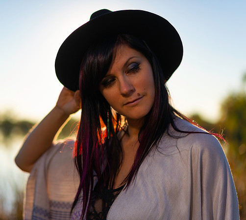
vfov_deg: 23.0
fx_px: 541
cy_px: 102
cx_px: 91
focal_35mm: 71
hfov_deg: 25.5
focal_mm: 55
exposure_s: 1/4000
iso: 100
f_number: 1.8
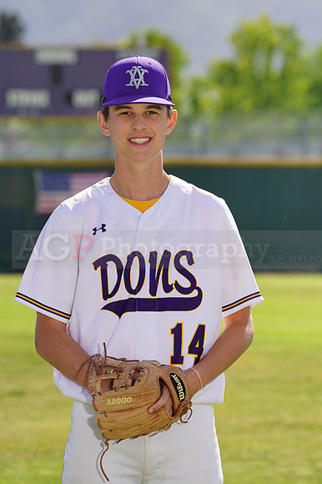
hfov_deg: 5.7
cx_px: 161
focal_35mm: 241
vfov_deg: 8.5
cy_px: 242
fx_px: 3237
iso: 100
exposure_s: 1/250
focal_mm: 241
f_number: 8
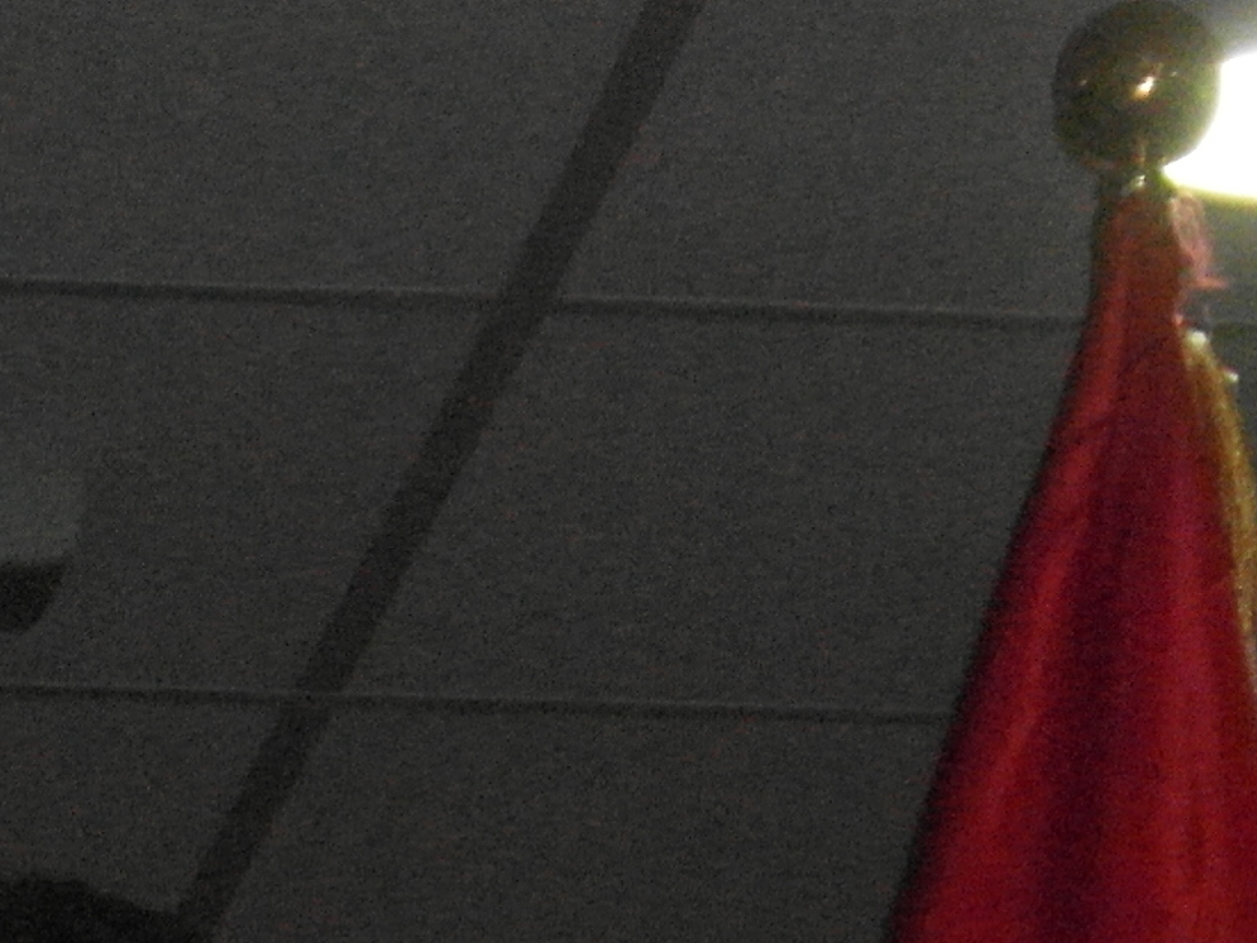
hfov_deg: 4.2
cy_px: 1743
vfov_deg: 3.2
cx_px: 87
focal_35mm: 468
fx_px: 16997
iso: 640
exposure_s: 1/60
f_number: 4.4
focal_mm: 19.5
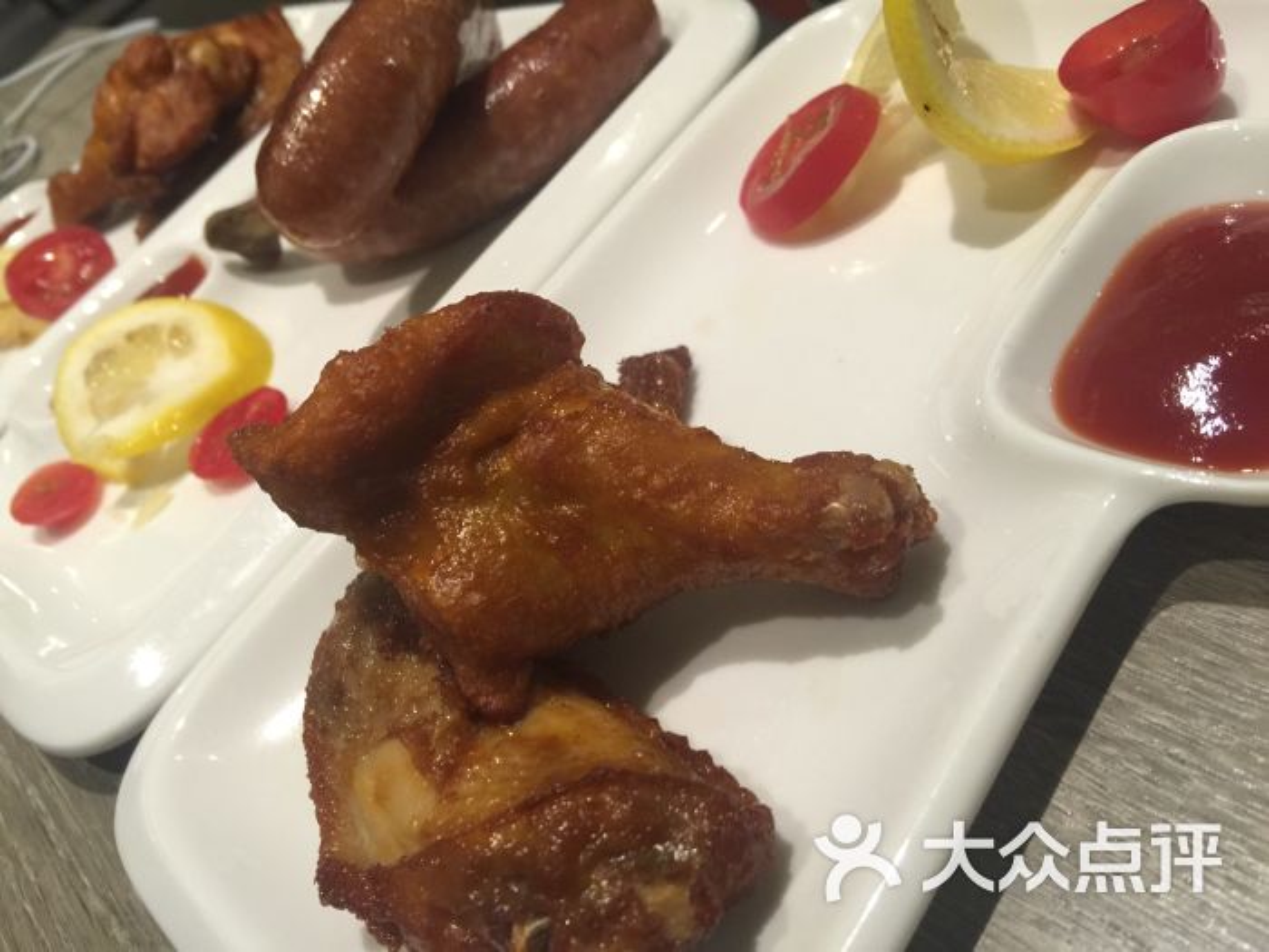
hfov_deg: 61.7
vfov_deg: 48.2
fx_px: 1063
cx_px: 634
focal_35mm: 29
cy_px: 476
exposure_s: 1/15
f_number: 2.2
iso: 100
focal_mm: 4.15
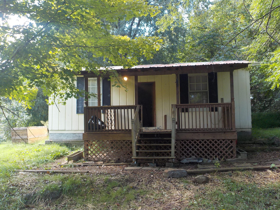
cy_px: 105
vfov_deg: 37.7
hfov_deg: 49.0
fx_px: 307
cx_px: 140
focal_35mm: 38
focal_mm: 5.2
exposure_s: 1/50
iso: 125
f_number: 3.7
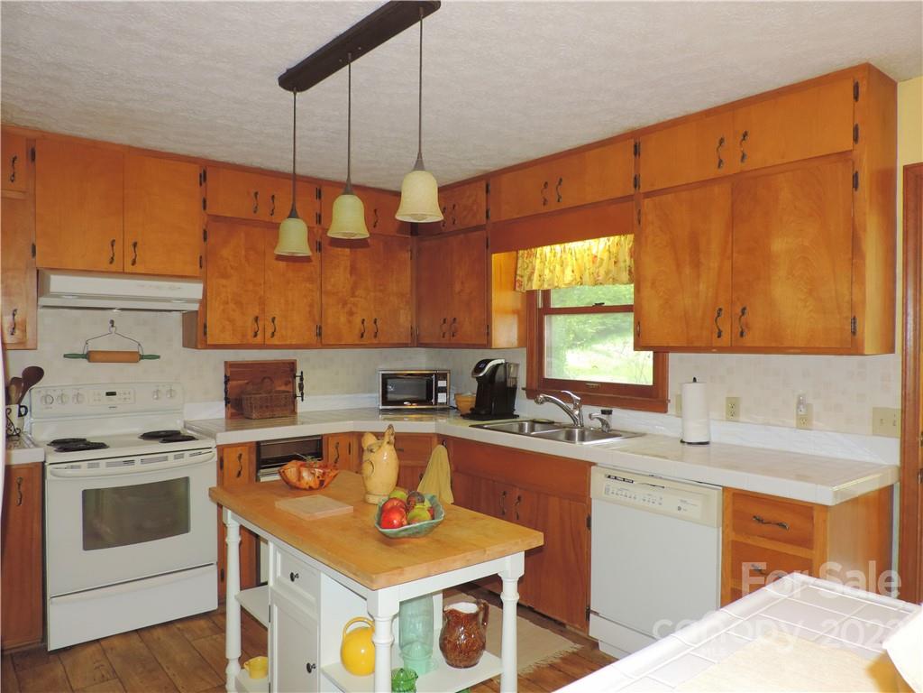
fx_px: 640
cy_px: 346
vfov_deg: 56.8
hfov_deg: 71.6
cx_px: 462
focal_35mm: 24
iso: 200
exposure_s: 1/30
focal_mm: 4.3
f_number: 3
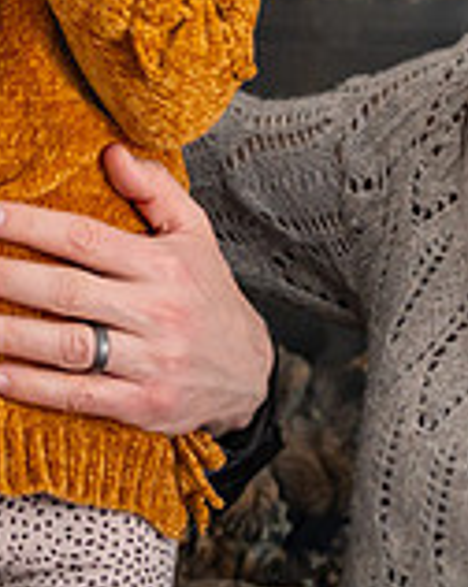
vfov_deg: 10.4
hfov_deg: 8.3
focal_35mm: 184
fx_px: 3192
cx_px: -61
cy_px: 41
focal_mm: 48
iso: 1250
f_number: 3.2
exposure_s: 1/80
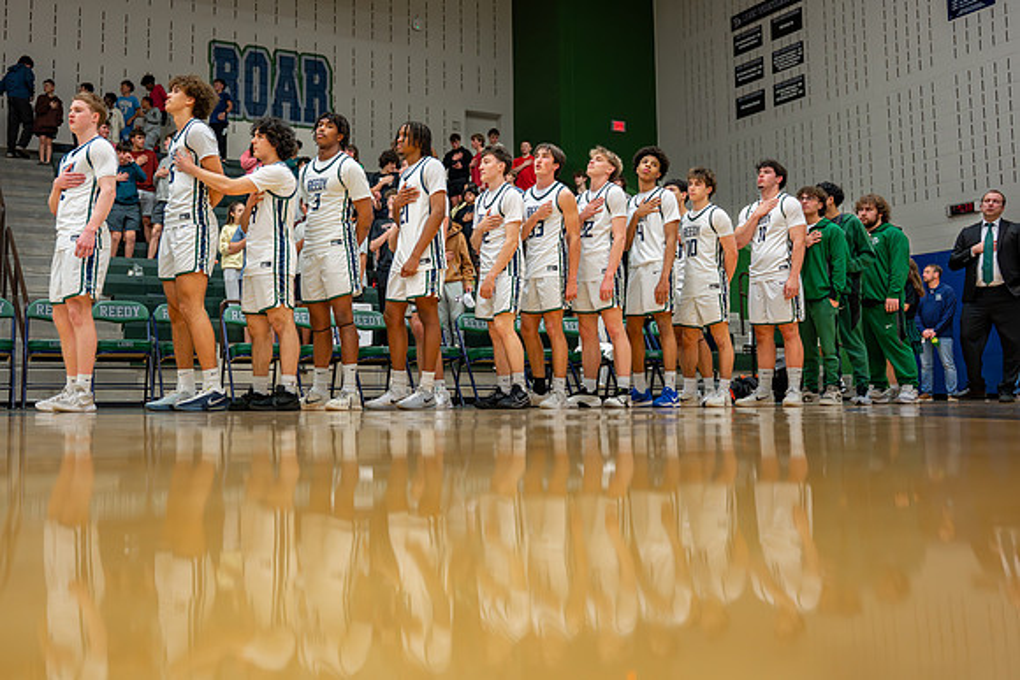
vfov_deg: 35.4
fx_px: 1066
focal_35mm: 38
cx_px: 430
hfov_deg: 50.9
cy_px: 294
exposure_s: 1/500
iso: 2000
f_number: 2.8
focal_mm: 32
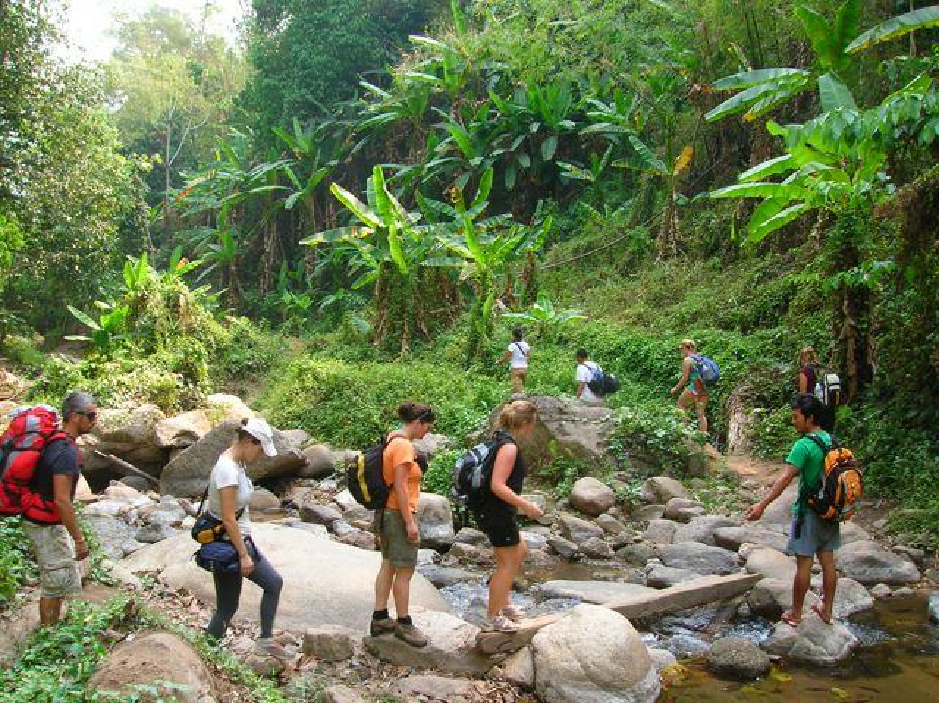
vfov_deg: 41.7
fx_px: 922
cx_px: 470
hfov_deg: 54.0
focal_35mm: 34
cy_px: 352
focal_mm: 5.7
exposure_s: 1/46
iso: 50
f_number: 4.9
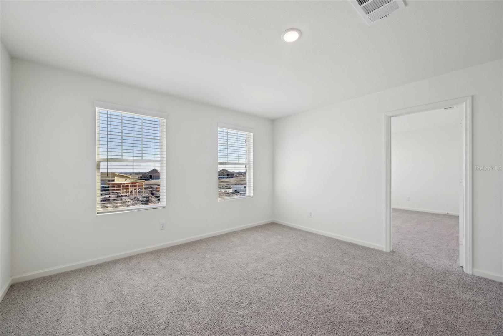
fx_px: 196
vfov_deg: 81.2
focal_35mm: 14
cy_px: 168
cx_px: 252
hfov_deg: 104.2
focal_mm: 14
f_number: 8
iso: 160
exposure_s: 1/80
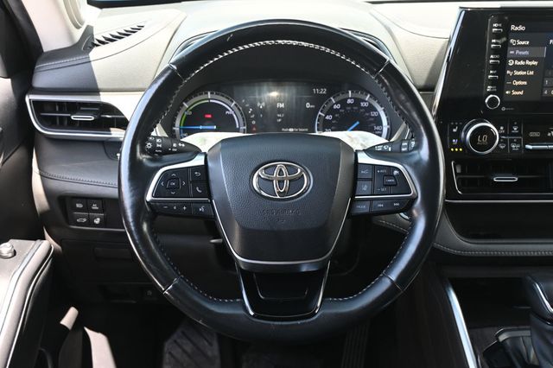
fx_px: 610
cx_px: 276
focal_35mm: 40
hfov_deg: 48.7
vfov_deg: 33.6
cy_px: 184
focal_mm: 26.5
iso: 1000
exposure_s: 1/125
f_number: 4.5
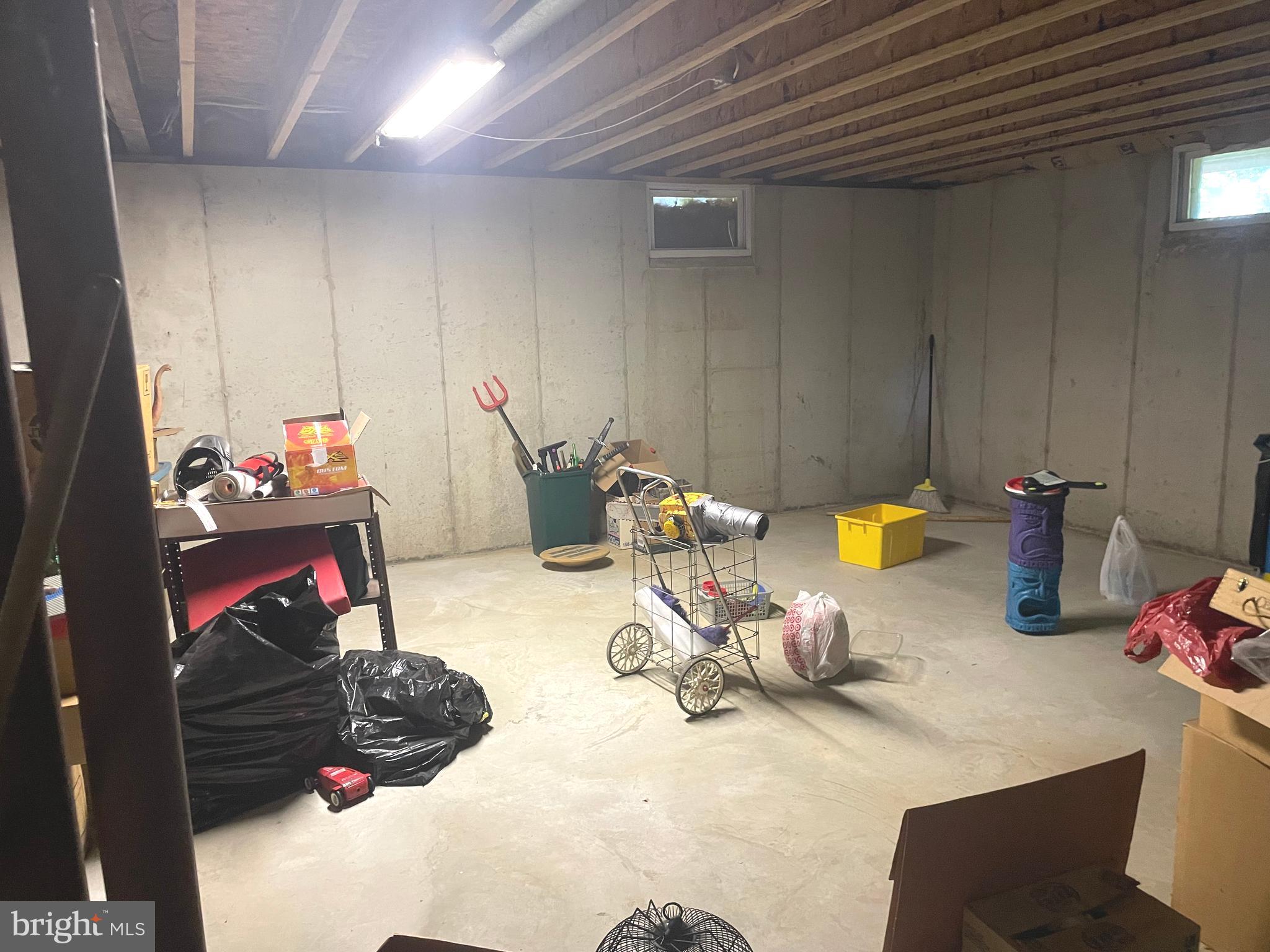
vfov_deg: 53.1
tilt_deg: -10.1
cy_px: 476
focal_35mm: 26
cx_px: 635
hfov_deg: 67.3
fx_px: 954
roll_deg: +1.4
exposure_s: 1/30
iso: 640
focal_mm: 4.2
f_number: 1.6
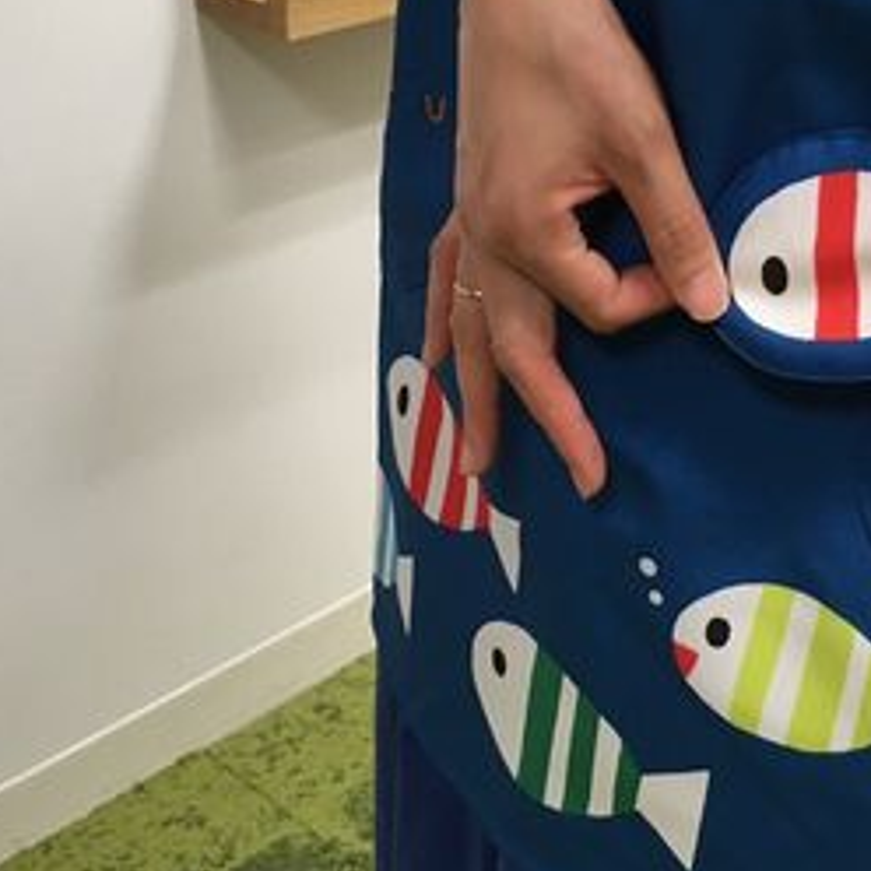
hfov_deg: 27.4
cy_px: 348
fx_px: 1765
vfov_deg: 27.7
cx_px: 636
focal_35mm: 62
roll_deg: -4.1
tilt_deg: -27.3
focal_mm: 4.15
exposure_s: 1/30
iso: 64
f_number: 2.2
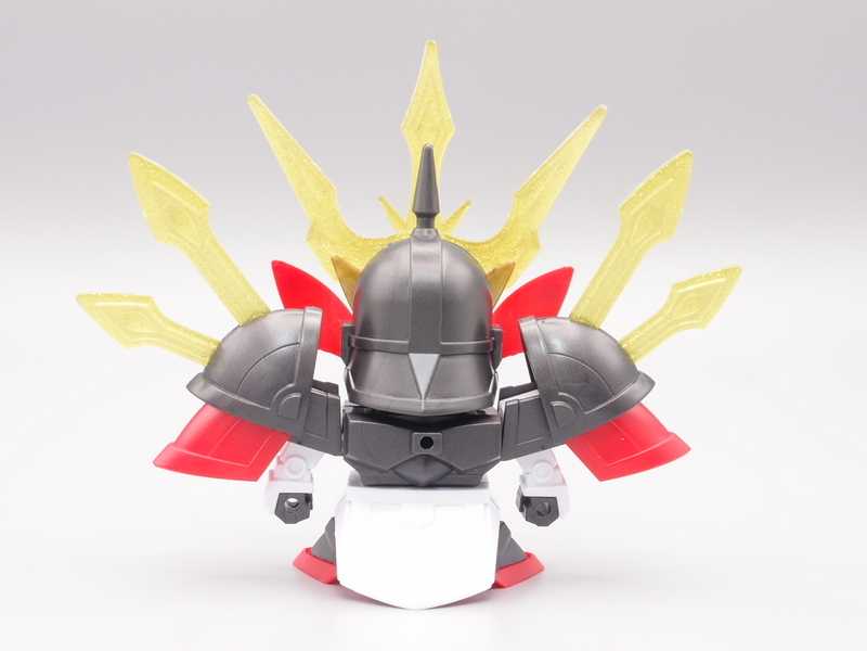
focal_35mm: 65
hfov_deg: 29.8
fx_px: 1628
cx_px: 434
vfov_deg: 22.6
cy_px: 326
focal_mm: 14.05
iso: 100
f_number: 8
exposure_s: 1/4
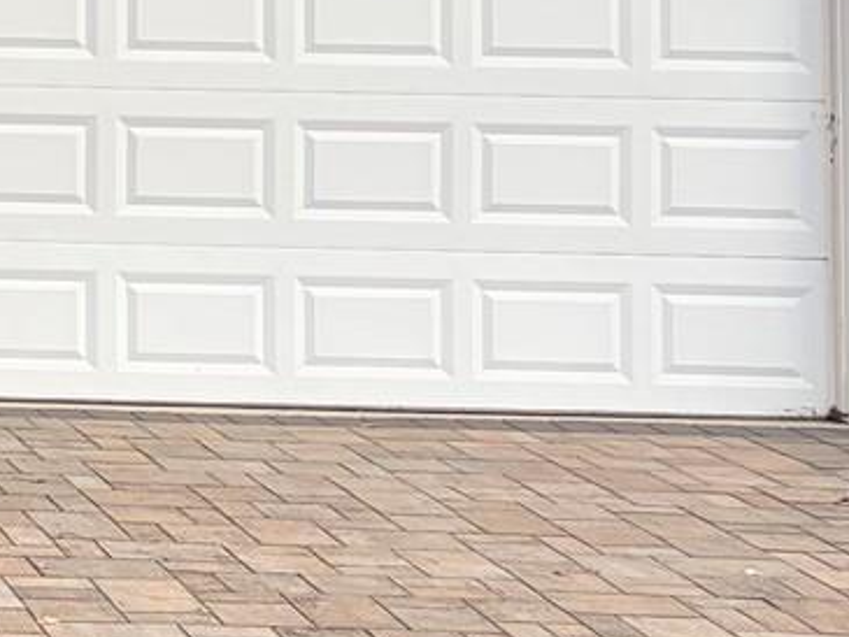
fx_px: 3582
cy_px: -186
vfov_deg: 10.0
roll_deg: -1.3
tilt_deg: +3.0
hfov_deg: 11.9
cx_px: -930
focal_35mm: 146
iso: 50
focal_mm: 5.96
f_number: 1.6
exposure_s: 1/618
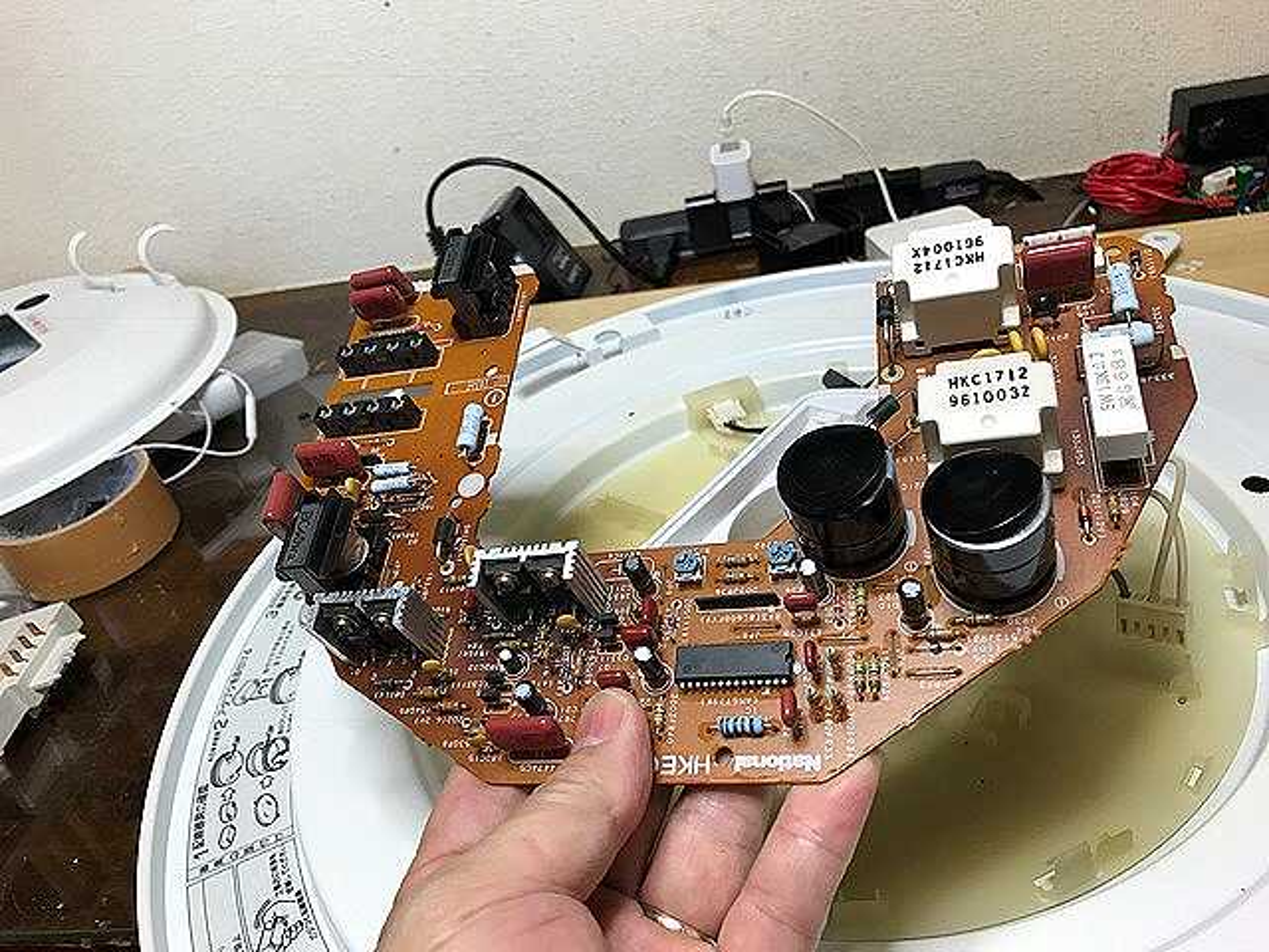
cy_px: 476
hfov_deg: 63.4
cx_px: 634
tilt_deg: -33.5
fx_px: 1026
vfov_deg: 49.7
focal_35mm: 28
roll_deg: +13.4
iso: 25
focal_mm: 3.99
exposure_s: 1/33
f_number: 1.8
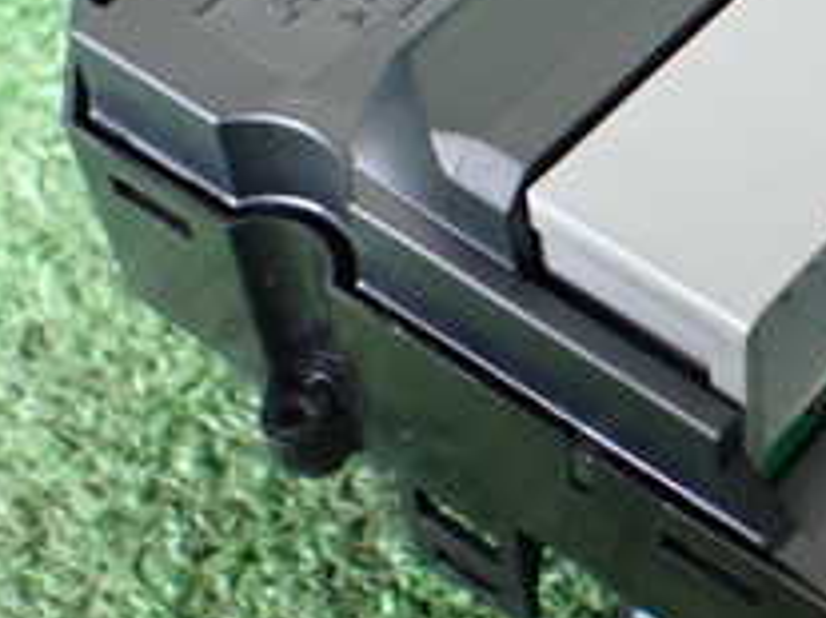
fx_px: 2075
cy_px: 355
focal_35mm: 87
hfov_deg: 21.6
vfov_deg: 16.9
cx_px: 858
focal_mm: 5.4
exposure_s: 1/80
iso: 800
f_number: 2.3
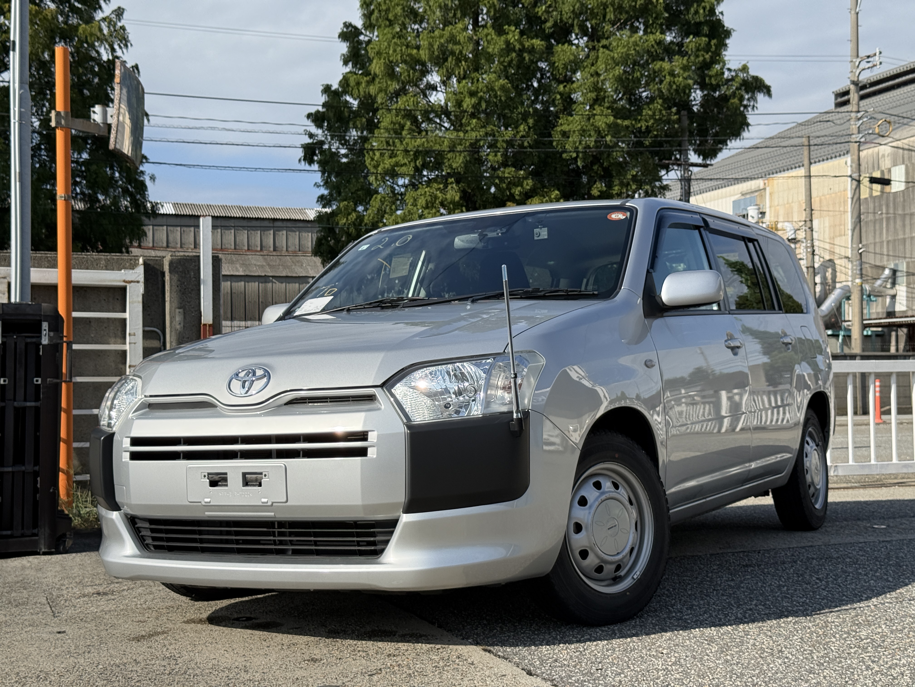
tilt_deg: +2.5
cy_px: 344
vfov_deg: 30.3
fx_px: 1269
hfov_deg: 39.7
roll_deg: +0.8
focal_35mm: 48
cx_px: 458
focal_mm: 6.76
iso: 64
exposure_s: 1/5208
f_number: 1.78
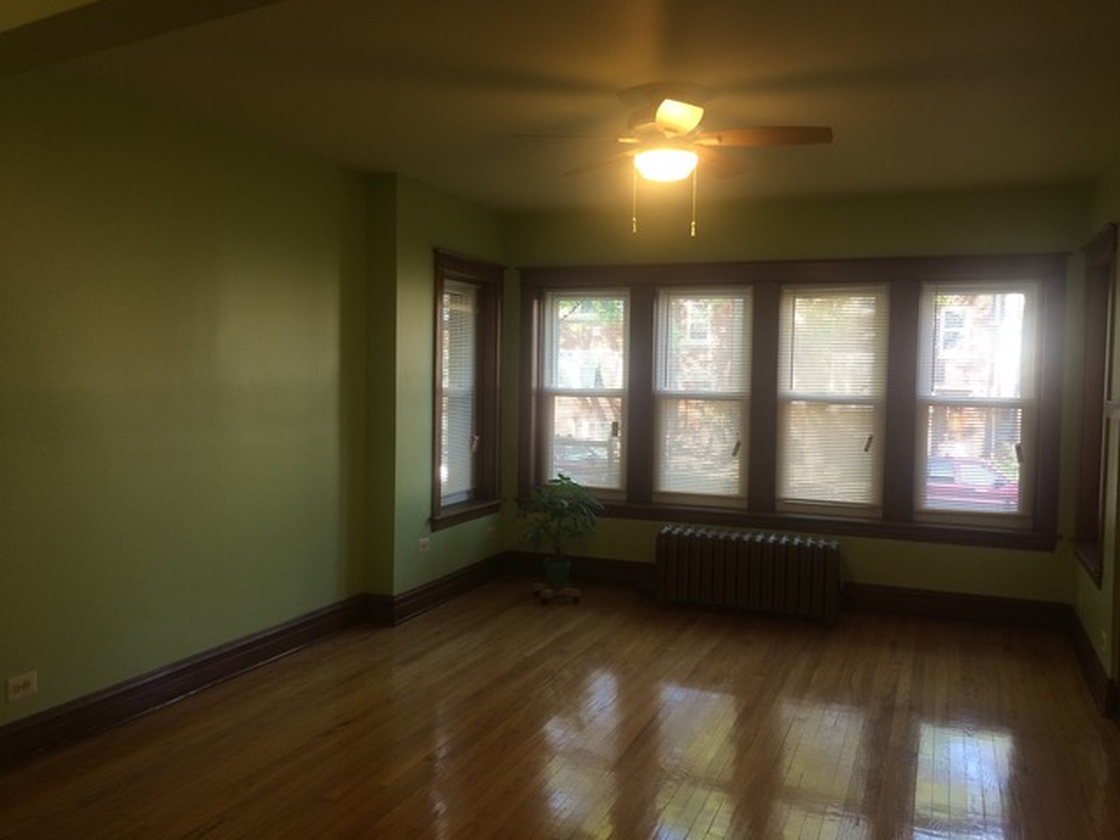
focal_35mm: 29
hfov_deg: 61.7
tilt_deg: -3.6
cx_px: 560
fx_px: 938
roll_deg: +0.0
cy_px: 420
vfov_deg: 48.2
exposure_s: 1/30
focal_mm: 4.15
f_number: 2.2
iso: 50
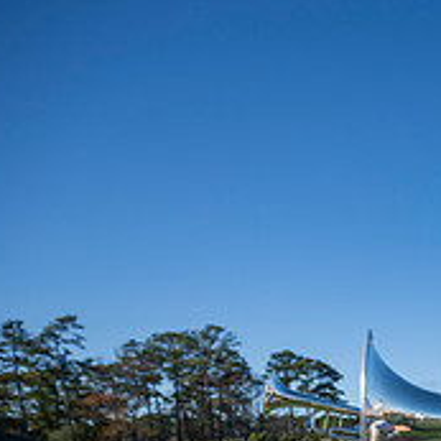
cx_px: 663
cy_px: 473
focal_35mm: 40
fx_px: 577
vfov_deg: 36.2
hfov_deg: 27.9
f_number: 4
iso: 160
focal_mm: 14
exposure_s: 1/2000
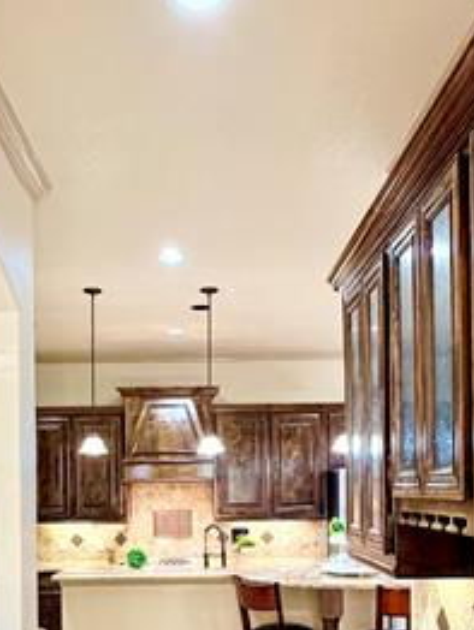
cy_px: 498
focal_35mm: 41
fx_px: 747
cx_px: 197
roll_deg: +0.7
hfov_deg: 35.1
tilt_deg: -0.5
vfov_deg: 43.7
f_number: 2.2
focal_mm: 2.22
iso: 400
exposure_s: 1/60
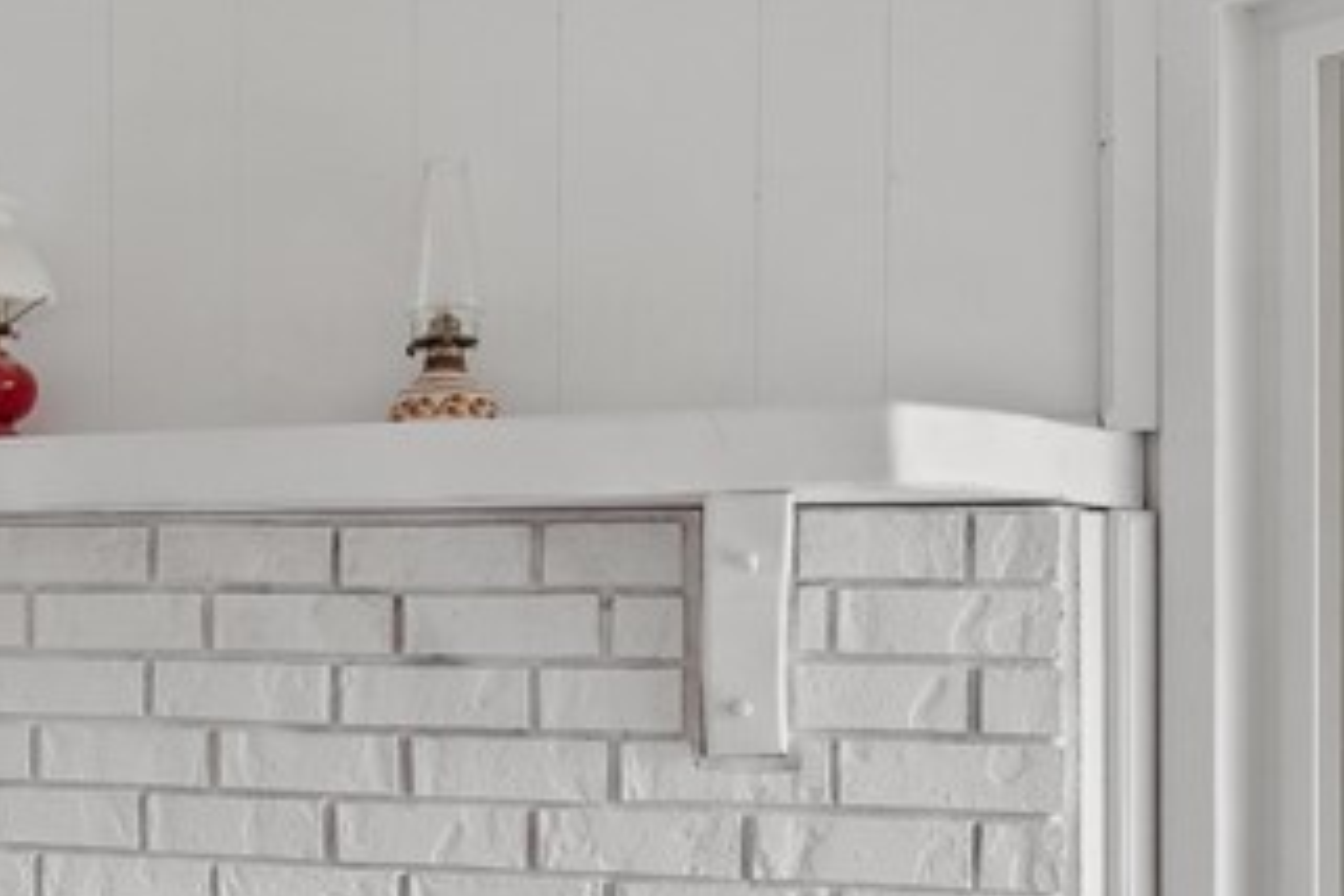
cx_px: 180
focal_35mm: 44
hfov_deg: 41.6
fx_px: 1643
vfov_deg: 29.6
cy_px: 758
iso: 8000
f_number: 8
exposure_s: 1/30
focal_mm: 13
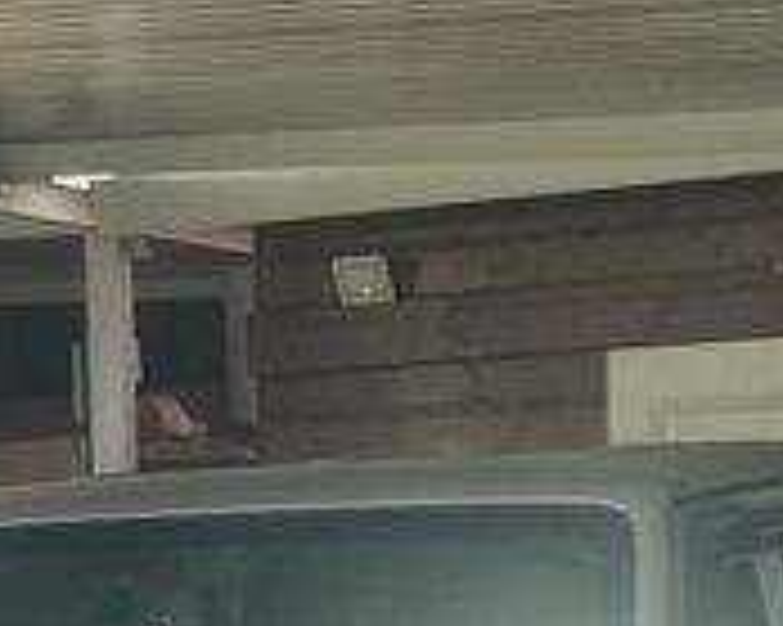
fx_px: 2918
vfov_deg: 11.1
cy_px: 1275
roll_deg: +1.6
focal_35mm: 126
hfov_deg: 15.0
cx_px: -40
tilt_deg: -12.8
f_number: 1.8
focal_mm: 3.99
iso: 100
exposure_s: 1/50
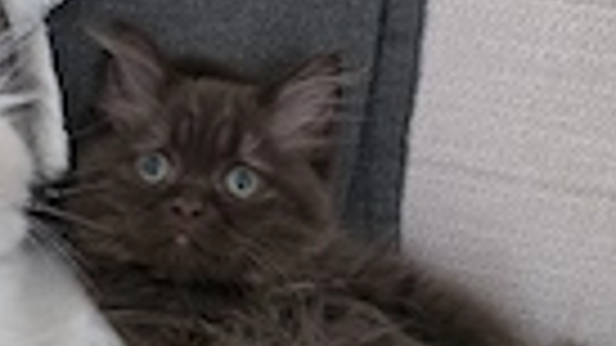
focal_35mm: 73
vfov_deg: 16.5
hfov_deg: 28.6
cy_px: 238
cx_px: 162
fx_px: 1192
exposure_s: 1/120
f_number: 1.7
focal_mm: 6.3
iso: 1000
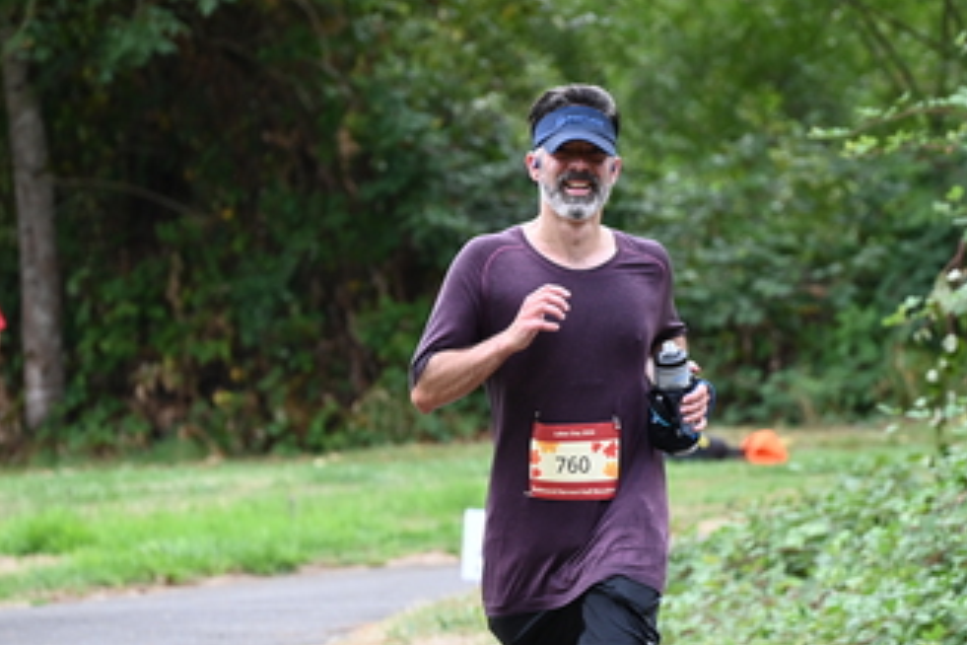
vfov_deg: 4.1
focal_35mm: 337
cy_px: 416
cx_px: 624
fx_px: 9051
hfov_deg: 6.1
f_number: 6.3
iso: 640
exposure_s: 1/250
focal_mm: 200
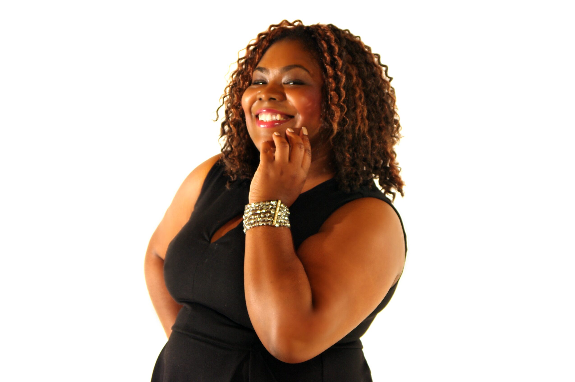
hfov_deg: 15.5
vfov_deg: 10.4
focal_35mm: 132
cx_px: 288
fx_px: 2106
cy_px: 191
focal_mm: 88
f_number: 8
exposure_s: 1/125
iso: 200
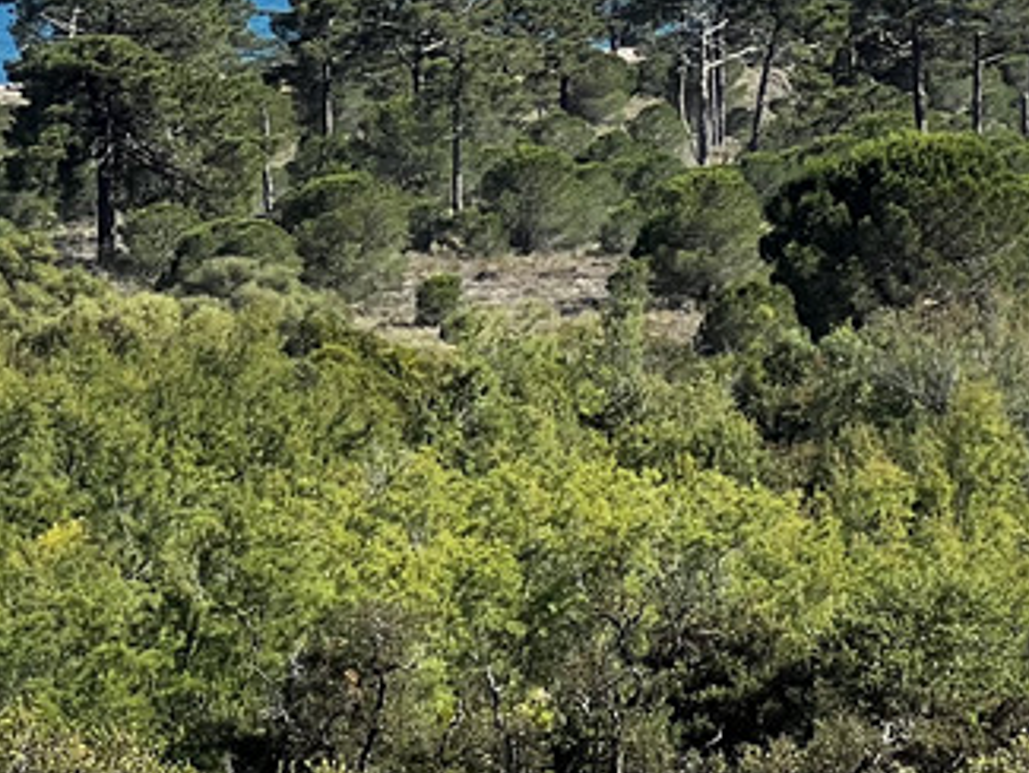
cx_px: 1542
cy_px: 127
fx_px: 8445
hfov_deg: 6.9
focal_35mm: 284
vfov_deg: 5.2
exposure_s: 1/681
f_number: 2.8
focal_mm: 9
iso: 32
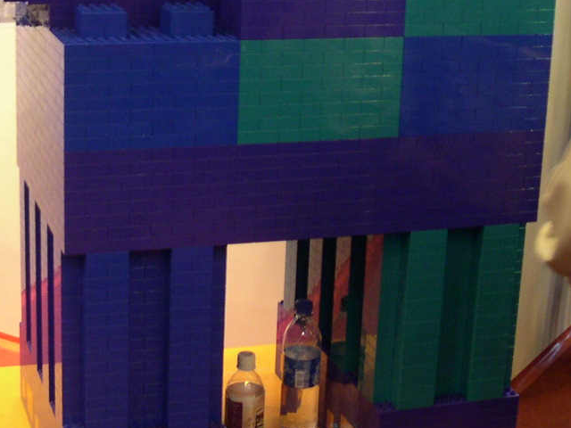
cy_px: 105
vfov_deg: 19.7
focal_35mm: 74
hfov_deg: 26.2
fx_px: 1221
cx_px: 205
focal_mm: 5.7
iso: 100
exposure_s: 1/12
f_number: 2.8
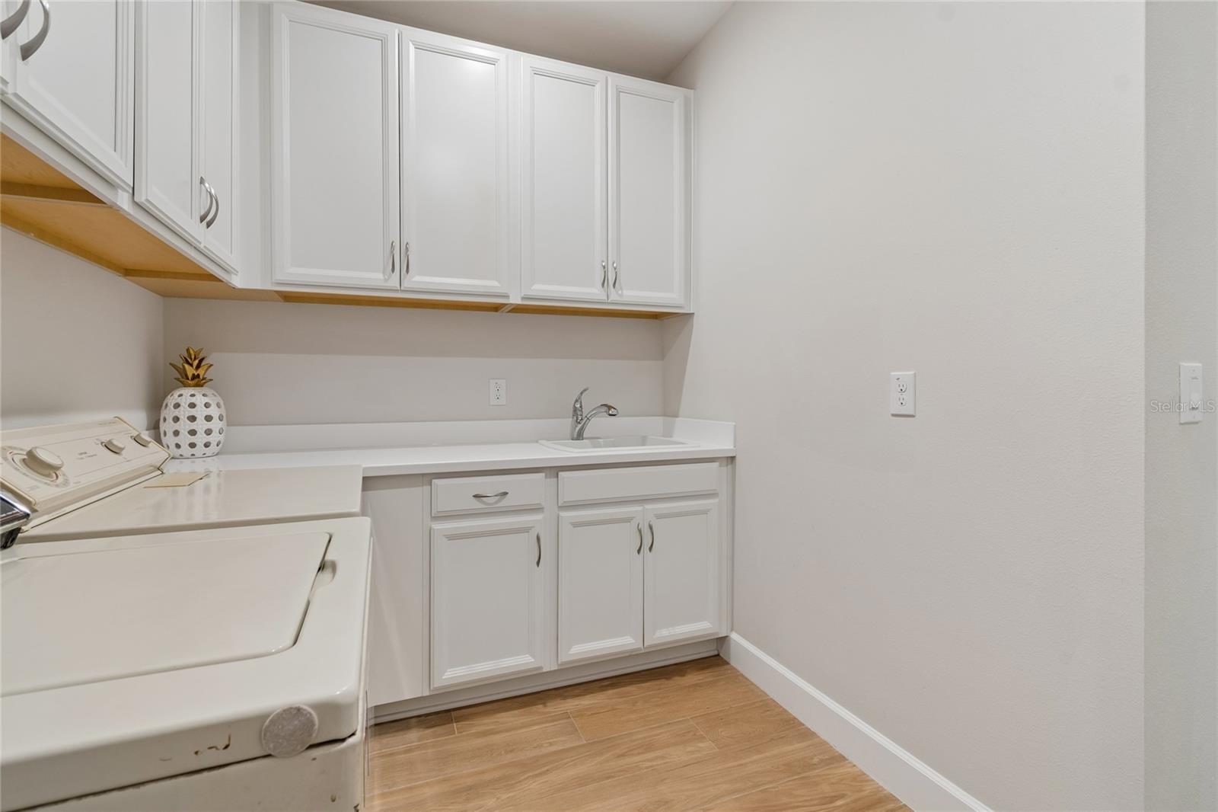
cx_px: 609
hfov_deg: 100.4
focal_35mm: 15
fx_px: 507
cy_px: 406
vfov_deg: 77.3
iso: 100
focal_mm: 10
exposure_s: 1/6
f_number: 7.1
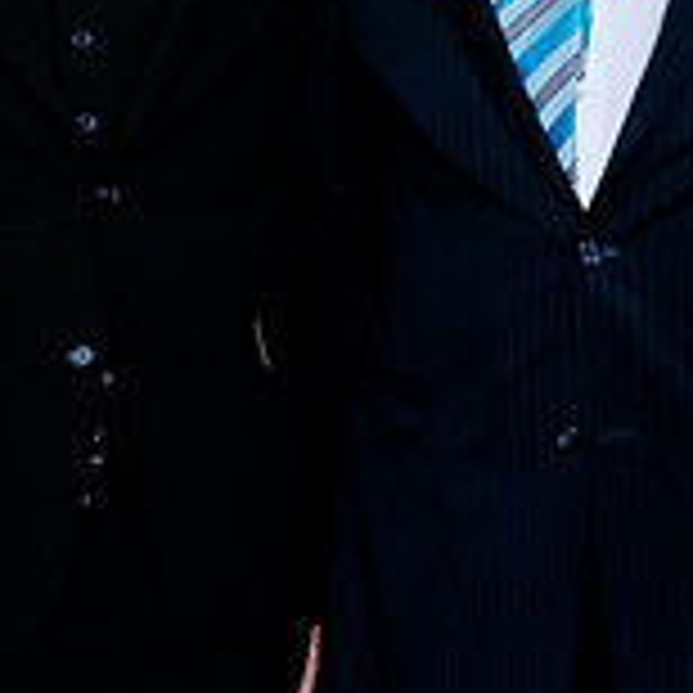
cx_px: 29
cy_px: -167
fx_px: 4983
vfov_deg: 7.9
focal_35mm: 220
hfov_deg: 7.9
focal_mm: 66
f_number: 6.3
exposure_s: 1/200
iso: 2500
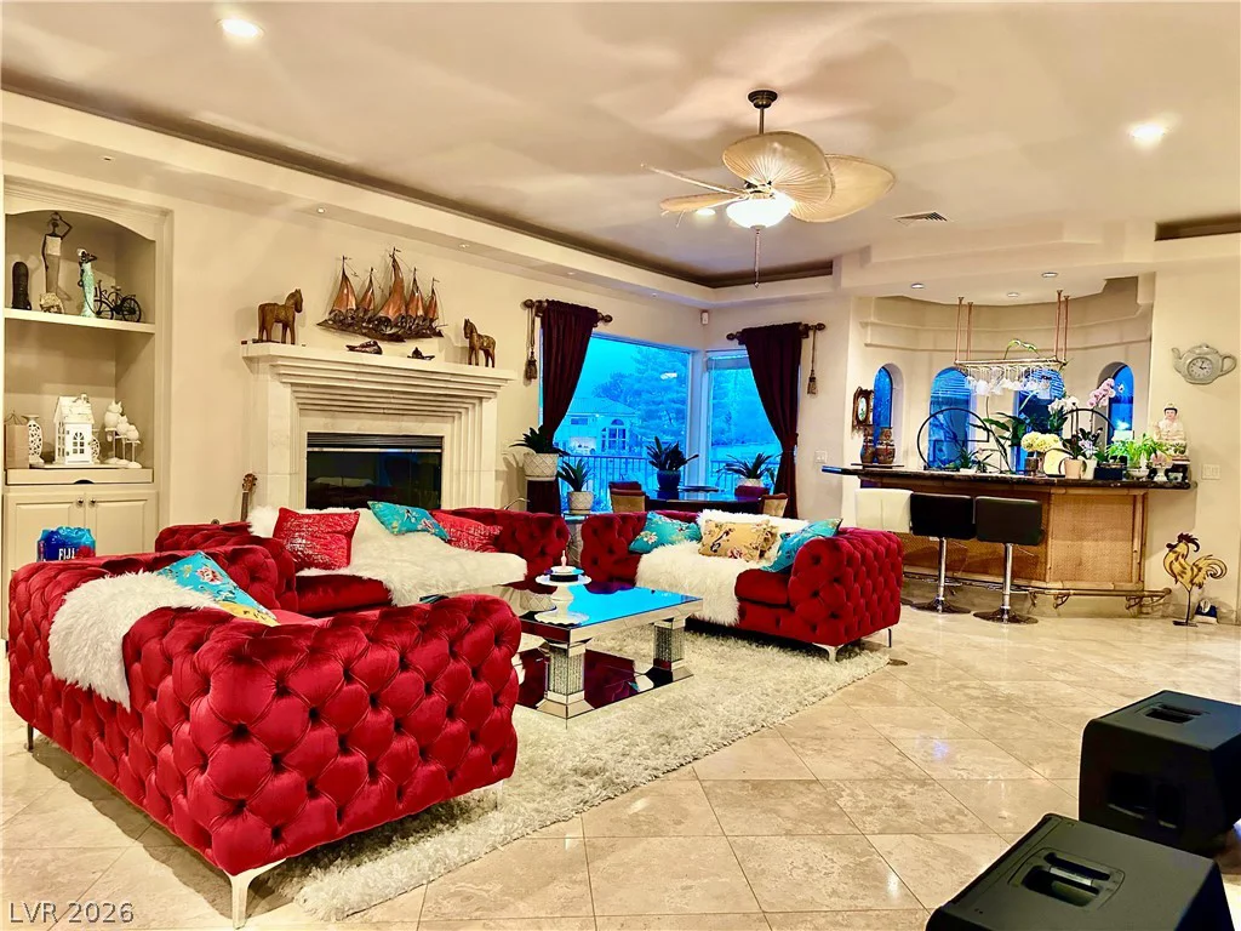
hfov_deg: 71.6
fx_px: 860
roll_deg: -1.8
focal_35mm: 24
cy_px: 466
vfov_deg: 56.8
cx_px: 620
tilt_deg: -2.1
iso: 640
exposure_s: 1/60
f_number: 1.78
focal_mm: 6.86
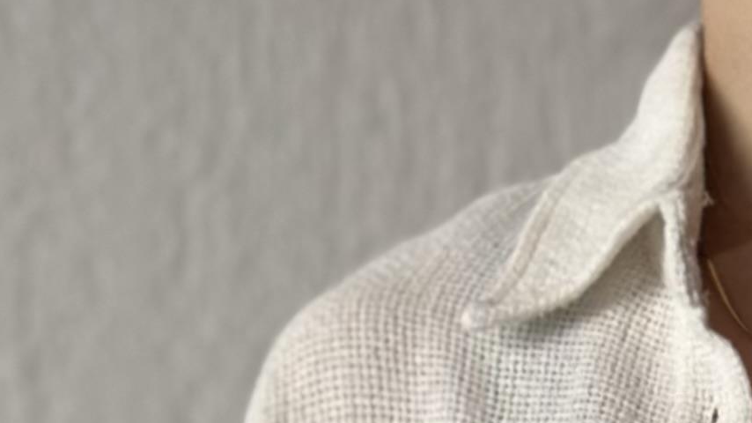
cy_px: 1604
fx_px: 4924
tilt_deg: -1.5
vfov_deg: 4.6
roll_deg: +0.8
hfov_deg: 8.6
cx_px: 985
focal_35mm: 247
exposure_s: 1/119
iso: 125
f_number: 1.78
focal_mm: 6.86
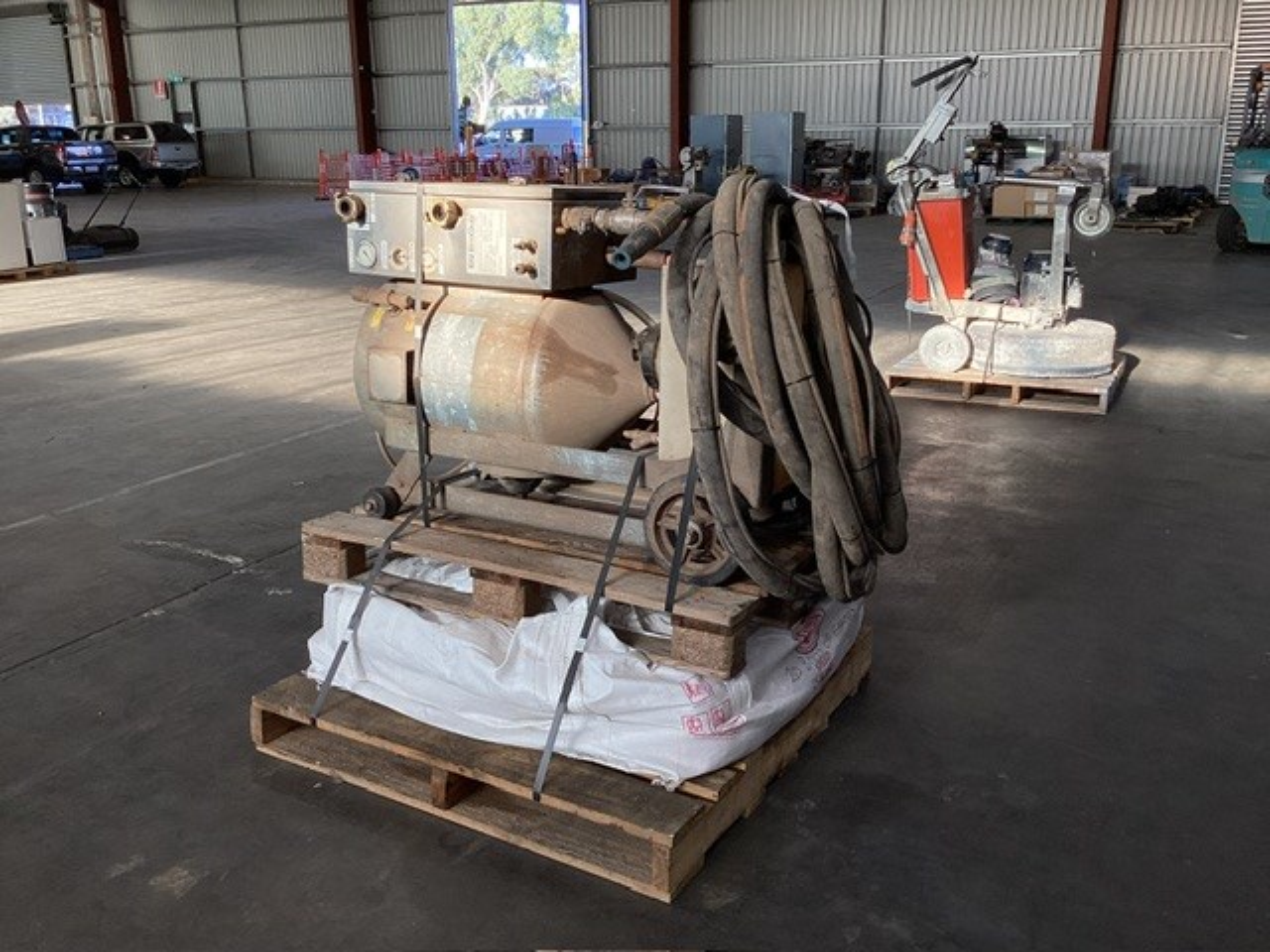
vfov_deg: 45.4
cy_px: 476
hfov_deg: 58.4
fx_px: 1137
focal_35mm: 31
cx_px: 635
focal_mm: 3.3
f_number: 2.4
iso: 50
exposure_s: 1/120
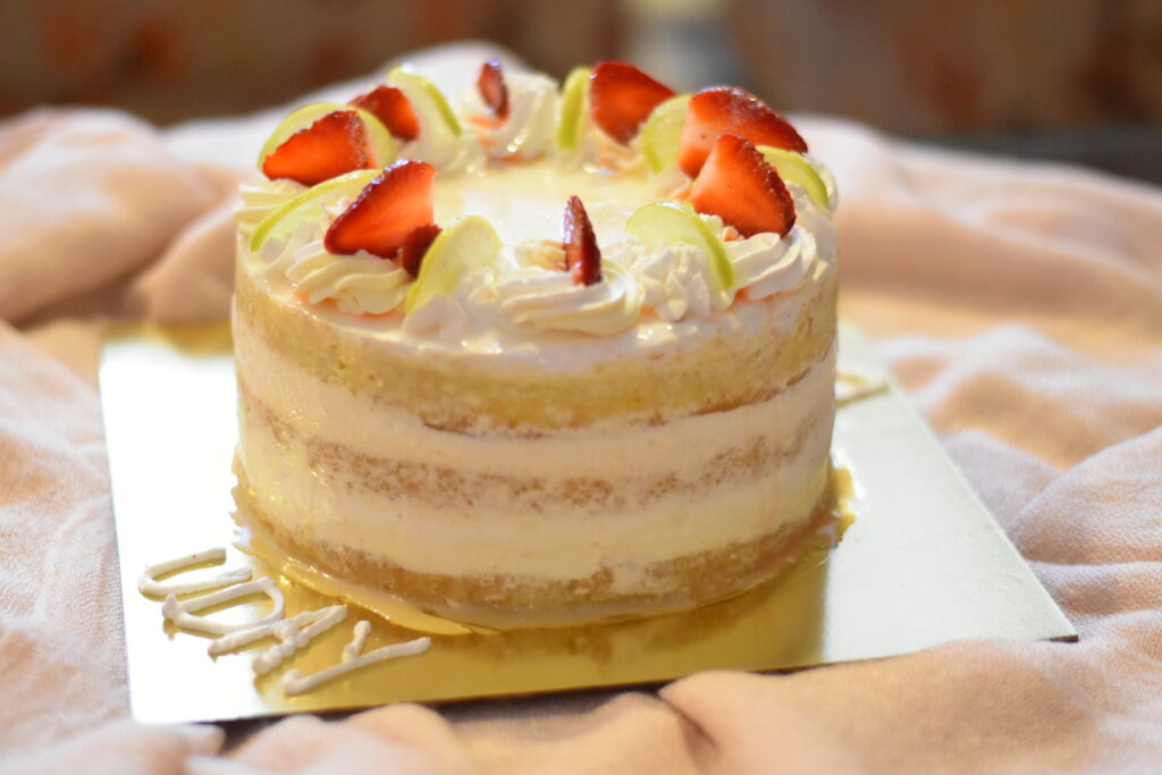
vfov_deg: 18.2
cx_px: 581
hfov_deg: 27.0
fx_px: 2421
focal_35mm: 75
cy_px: 388
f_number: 2
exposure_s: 1/125
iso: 3200
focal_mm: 50
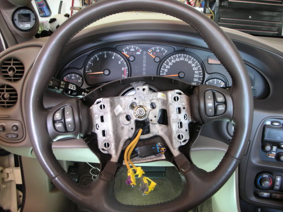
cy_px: 106
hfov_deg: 52.6
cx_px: 142
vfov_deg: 40.7
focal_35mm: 35
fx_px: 286
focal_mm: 5.8
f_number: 3
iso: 116
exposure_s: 1/4.1
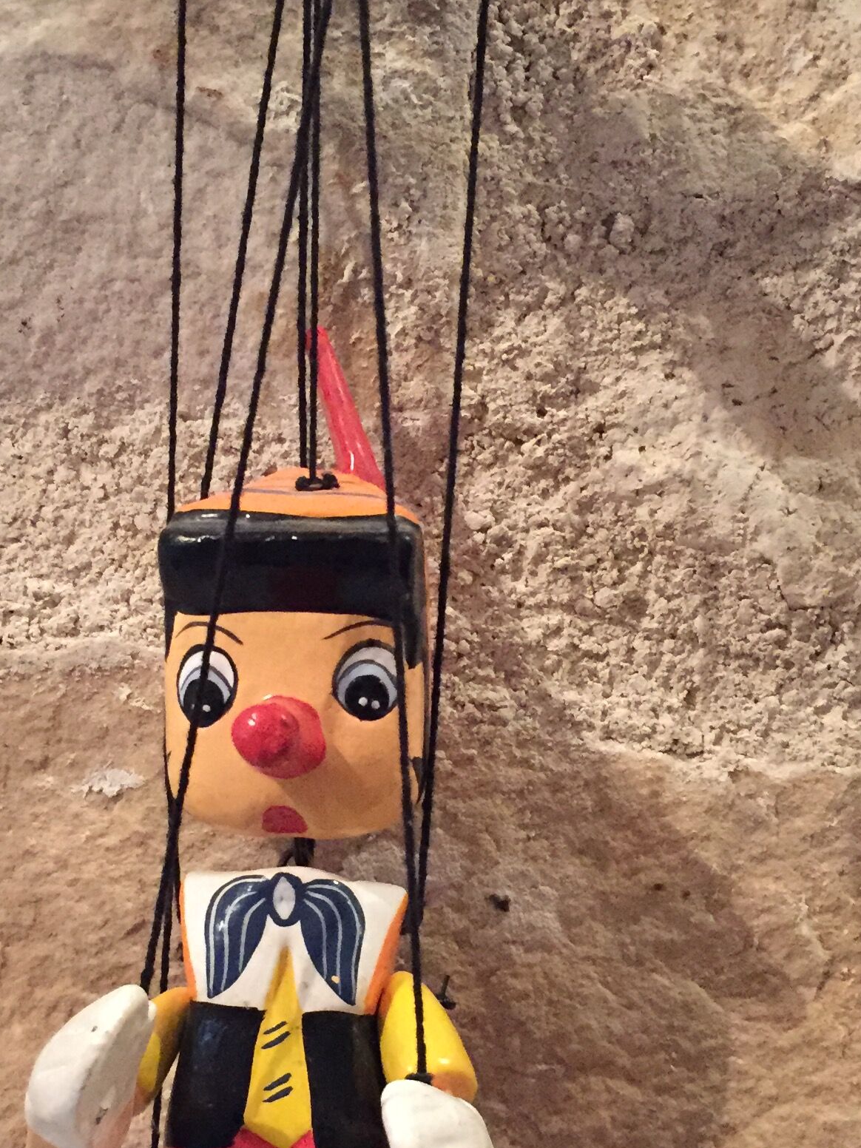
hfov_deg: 24.0
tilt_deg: -2.7
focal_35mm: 61
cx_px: 325
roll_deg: -0.5
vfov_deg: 31.6
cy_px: 684
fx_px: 2023
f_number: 2.2
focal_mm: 4.15
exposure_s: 1/17
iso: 400
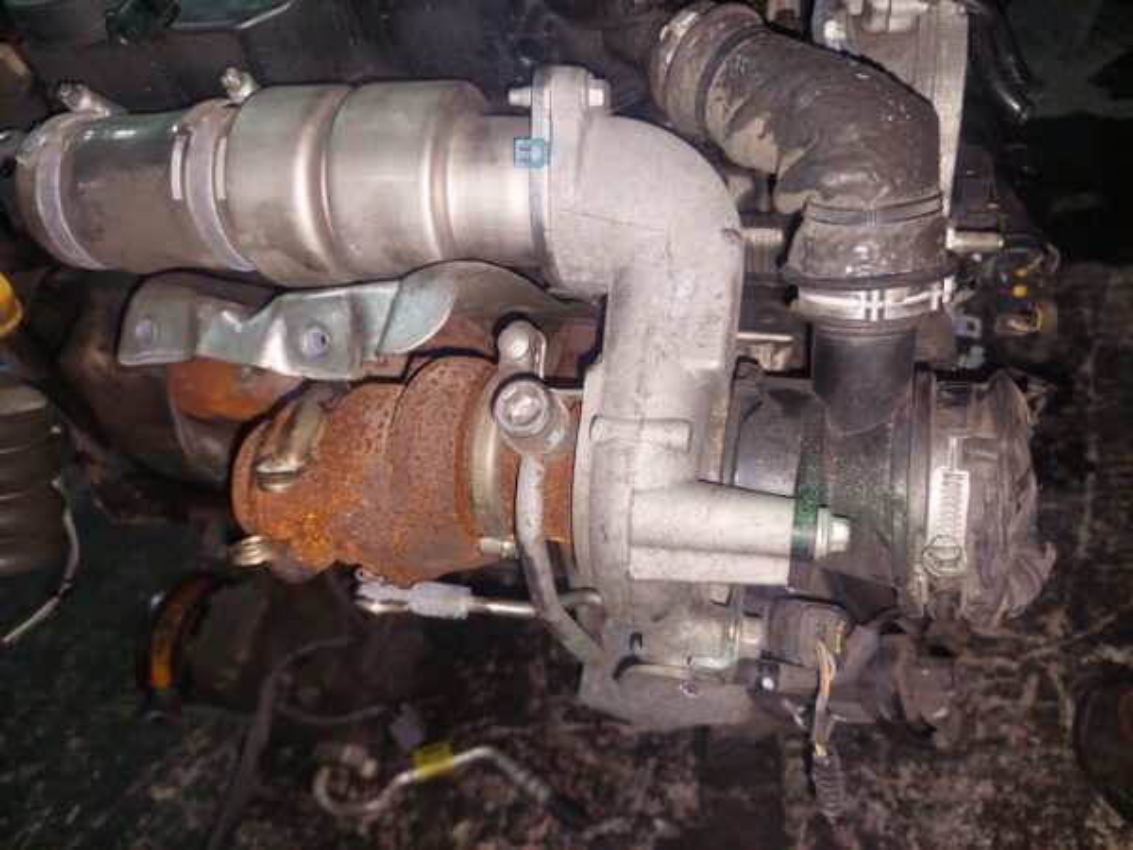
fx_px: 818
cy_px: 425
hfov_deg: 69.4
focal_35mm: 25
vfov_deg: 54.9
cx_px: 566
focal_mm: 5.23
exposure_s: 1/100
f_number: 1.8
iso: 160
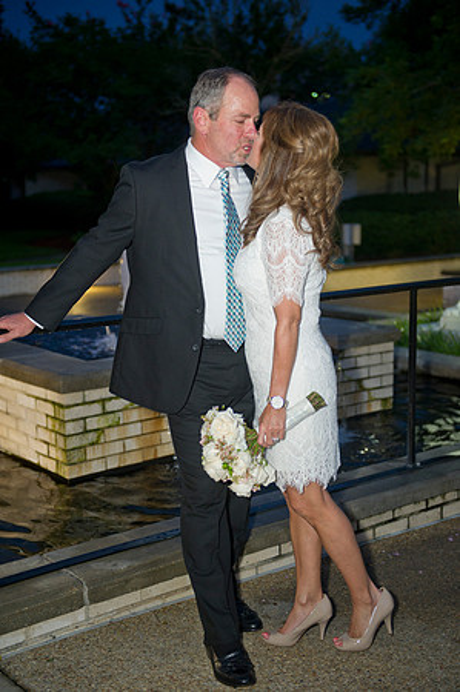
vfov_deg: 38.2
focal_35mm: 52
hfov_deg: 25.9
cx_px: 230
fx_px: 999
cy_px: 346
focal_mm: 52
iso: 800
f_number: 2.8
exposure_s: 1/60
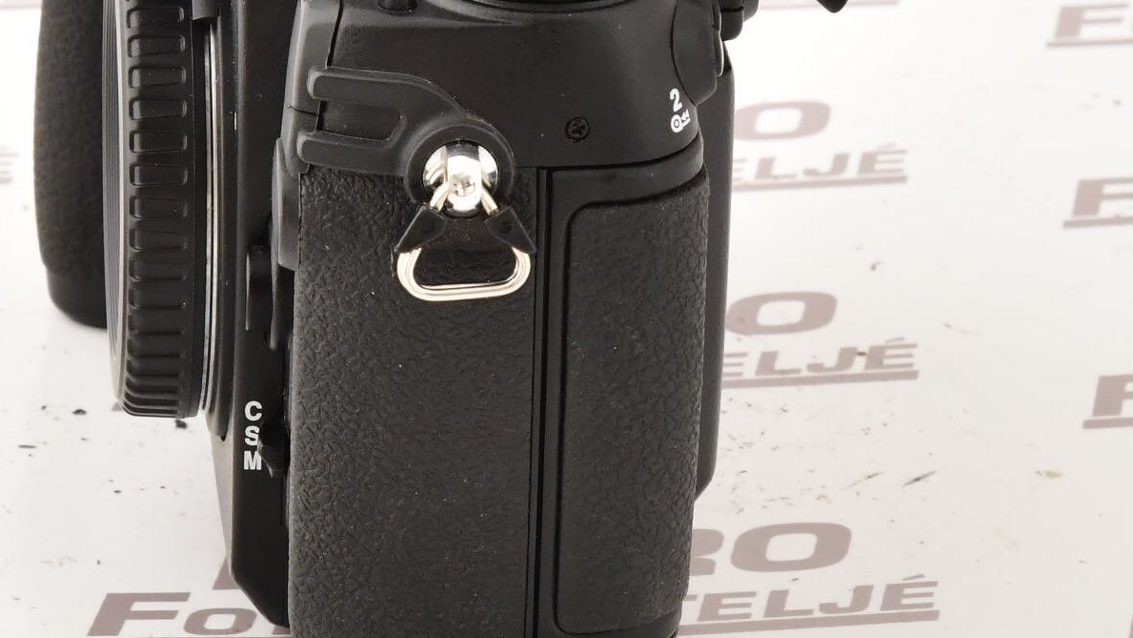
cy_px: 87
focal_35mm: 169
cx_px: 482
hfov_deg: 12.7
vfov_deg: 7.2
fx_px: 5078
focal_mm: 75
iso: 1600
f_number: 13
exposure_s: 1/160
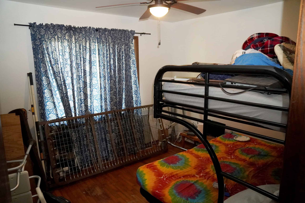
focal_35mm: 24
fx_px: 203
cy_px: 102
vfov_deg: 53.1
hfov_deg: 73.7
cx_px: 152
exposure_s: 1/160
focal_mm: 16
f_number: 4
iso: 3200
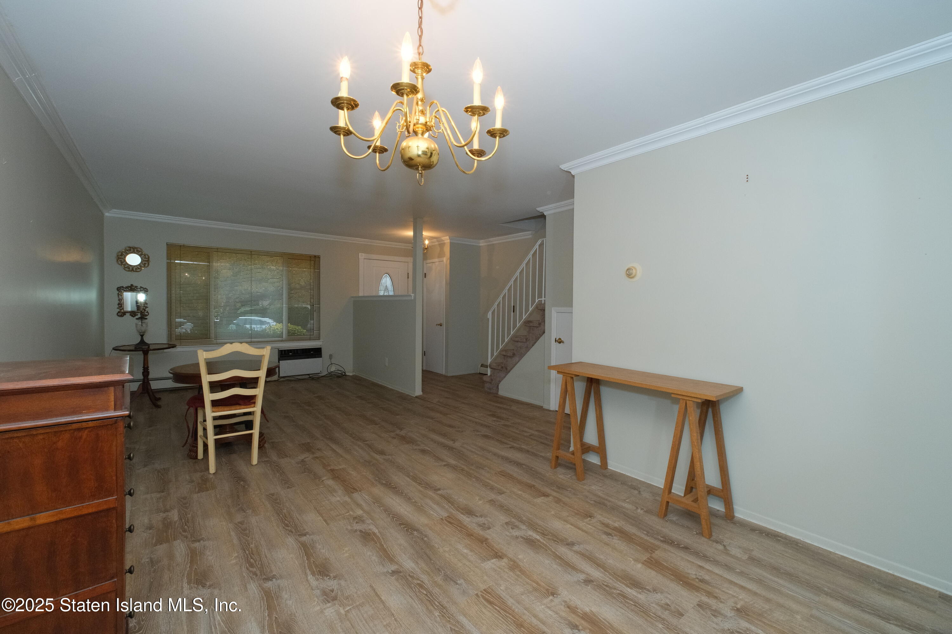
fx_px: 397
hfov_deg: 100.4
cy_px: 317
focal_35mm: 15
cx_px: 476
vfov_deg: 77.3
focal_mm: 10
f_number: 9
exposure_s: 1/60
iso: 1600
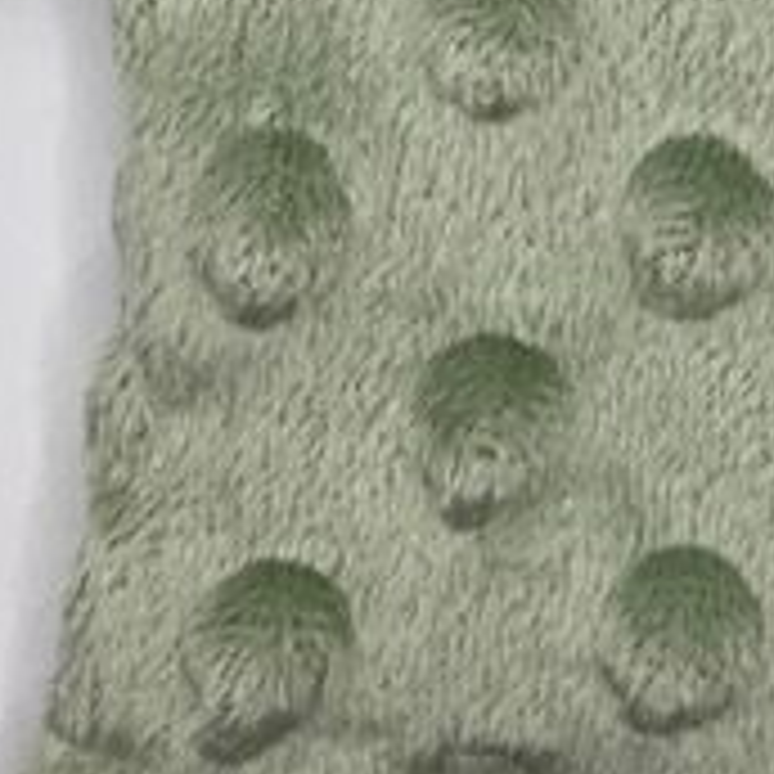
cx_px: 1192
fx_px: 3870
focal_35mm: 153
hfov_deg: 11.0
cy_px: -720
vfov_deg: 10.6
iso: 20
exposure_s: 1/231
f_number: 1.8
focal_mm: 3
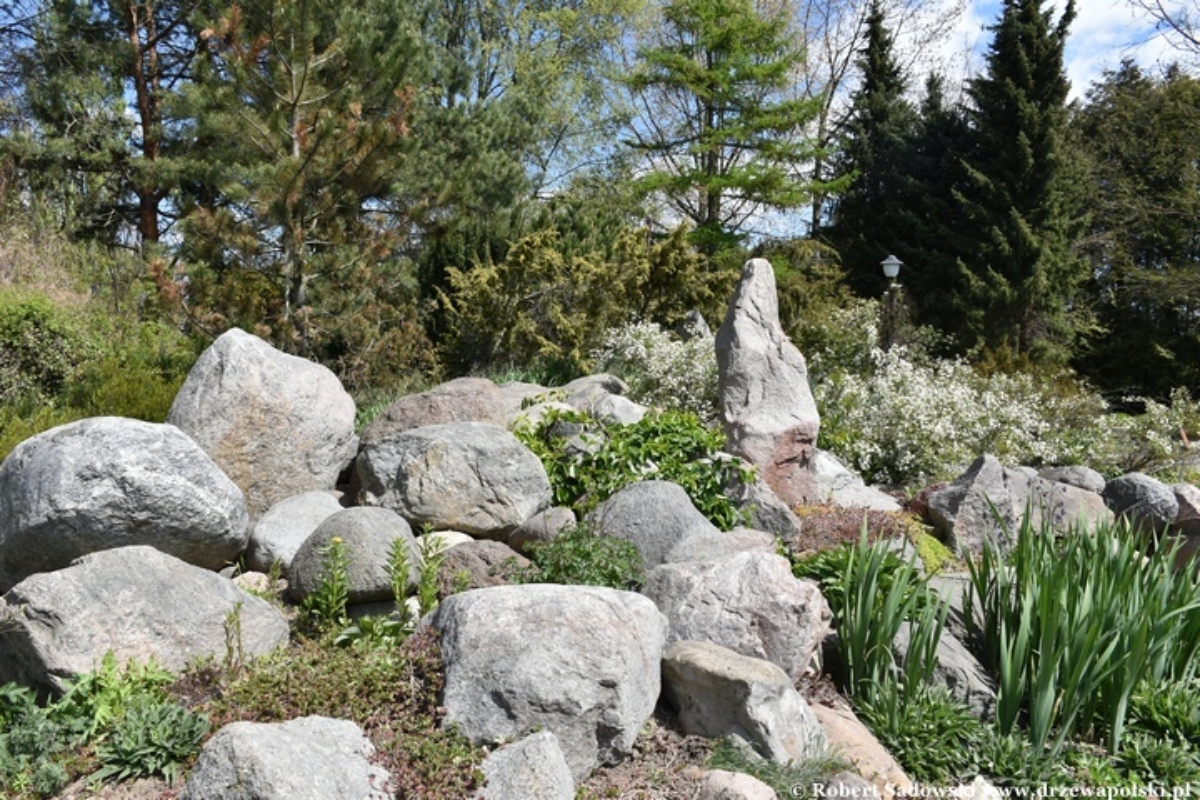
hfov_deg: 67.4
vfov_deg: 47.9
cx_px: 600
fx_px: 900
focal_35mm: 27
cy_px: 400
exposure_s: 1/320
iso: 200
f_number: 8
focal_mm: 18
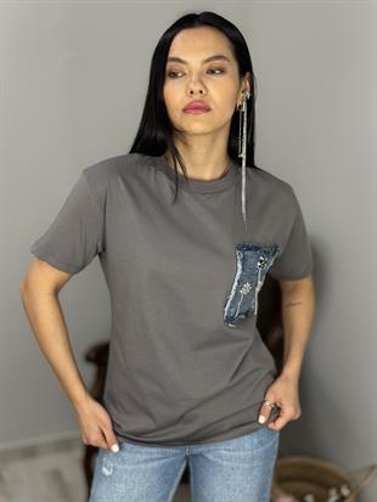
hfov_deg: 30.3
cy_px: 251
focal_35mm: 48
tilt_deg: -13.6
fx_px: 697
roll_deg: -1.6
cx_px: 188
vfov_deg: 39.6
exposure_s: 1/100
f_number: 1.78
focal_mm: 6.86
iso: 160
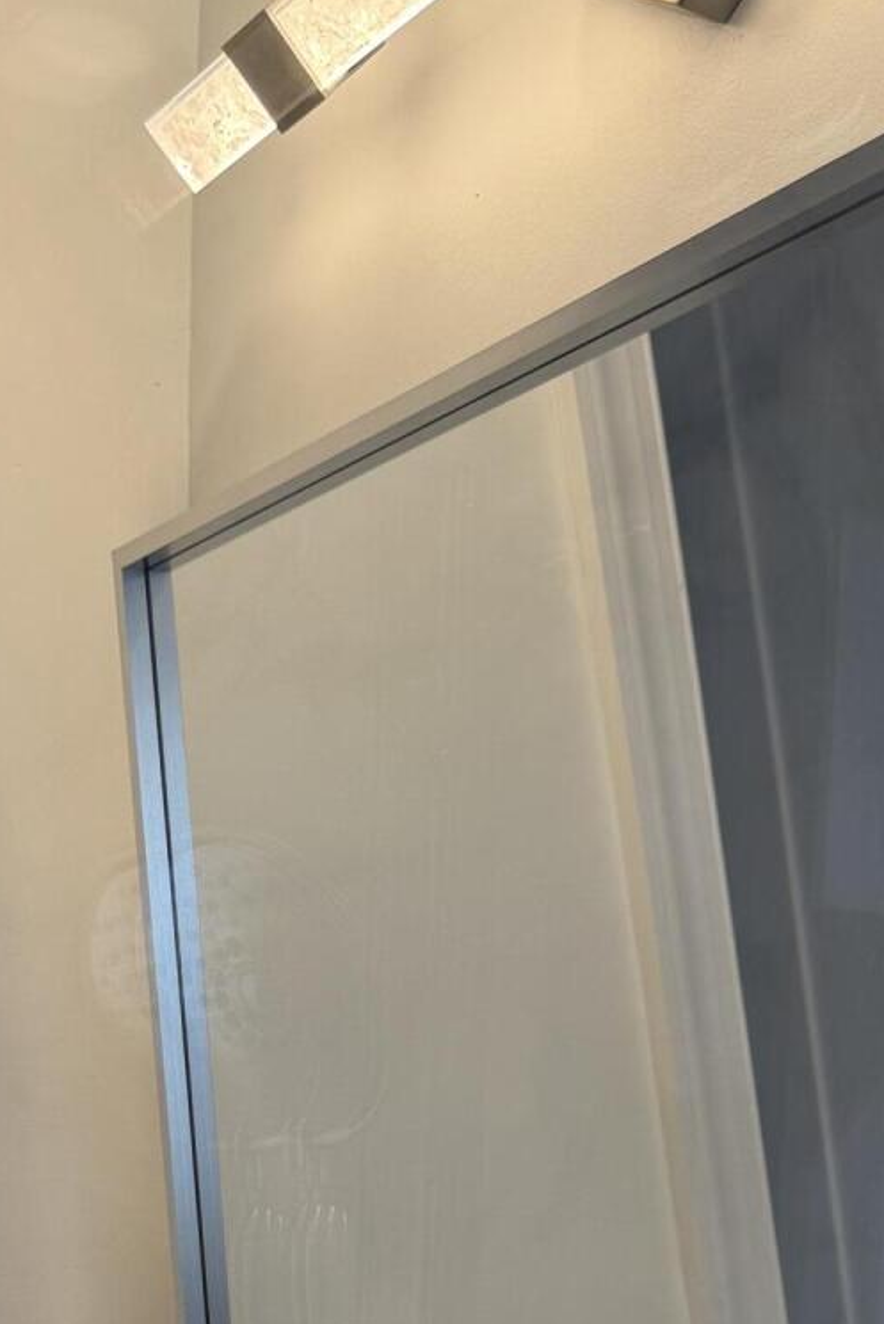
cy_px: 1573
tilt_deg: -5.8
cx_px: 430
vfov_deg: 26.8
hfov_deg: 20.3
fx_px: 2466
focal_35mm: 67
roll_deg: -2.3
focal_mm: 6.76
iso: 64
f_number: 1.78
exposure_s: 1/169
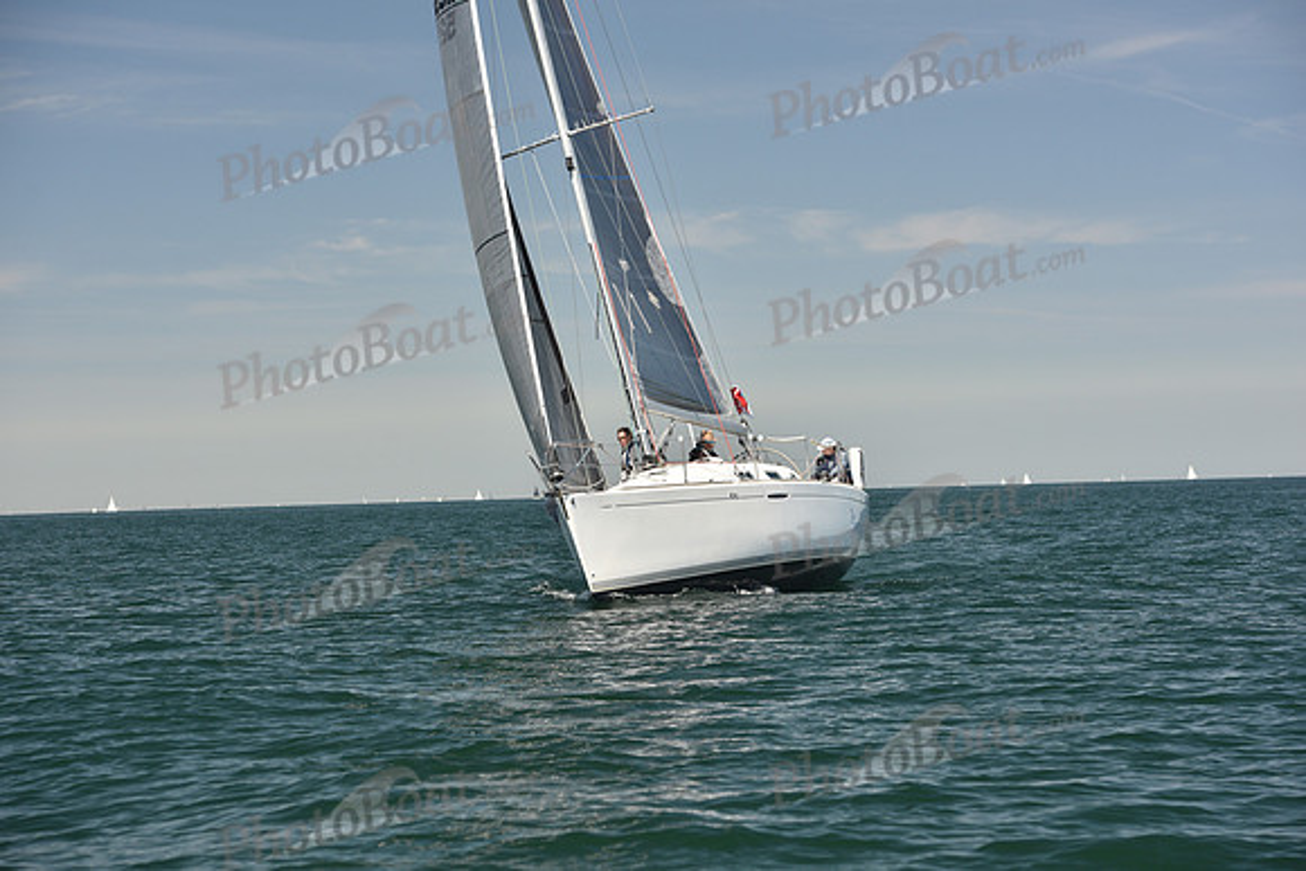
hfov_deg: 20.4
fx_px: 3628
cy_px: 436
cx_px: 653
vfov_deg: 13.7
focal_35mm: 100
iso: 250
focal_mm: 100
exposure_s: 1/640
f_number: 5.6
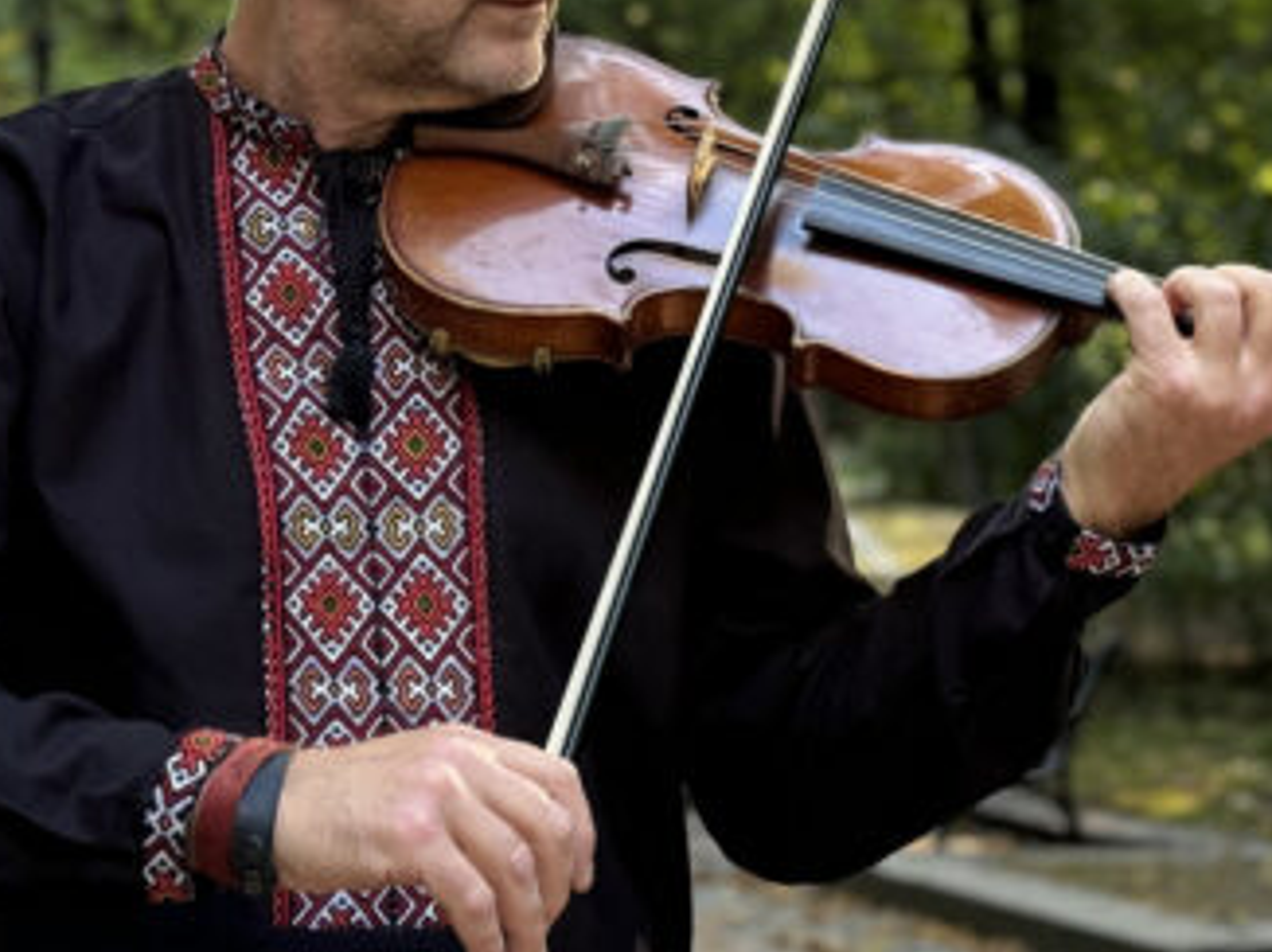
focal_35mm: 112
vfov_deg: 13.1
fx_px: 4113
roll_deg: -0.5
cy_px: 70
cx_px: 616
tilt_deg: +2.0
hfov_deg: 17.6
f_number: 1.78
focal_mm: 6.76
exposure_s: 1/88
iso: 100
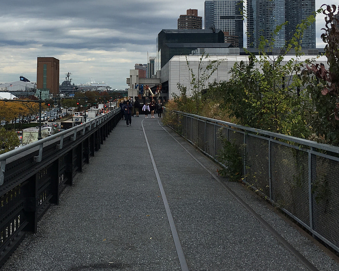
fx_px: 542
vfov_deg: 27.7
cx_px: 92
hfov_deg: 34.1
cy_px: 63
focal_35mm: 54
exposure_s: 1/864
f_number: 2.2
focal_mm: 4.15
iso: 25
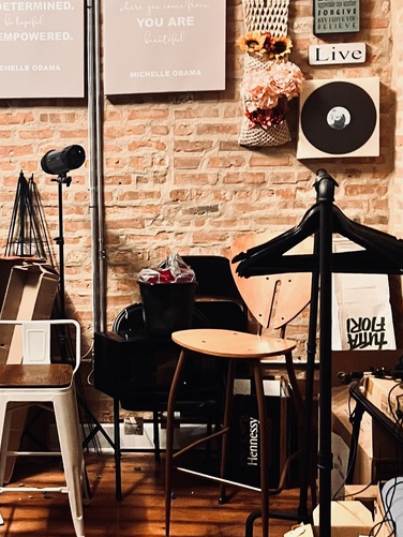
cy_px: 217
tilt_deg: -8.0
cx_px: 54
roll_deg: +1.2
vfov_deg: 34.2
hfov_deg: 25.4
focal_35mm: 56
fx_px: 869
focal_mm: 5.7
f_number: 1.5
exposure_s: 1/60
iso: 500
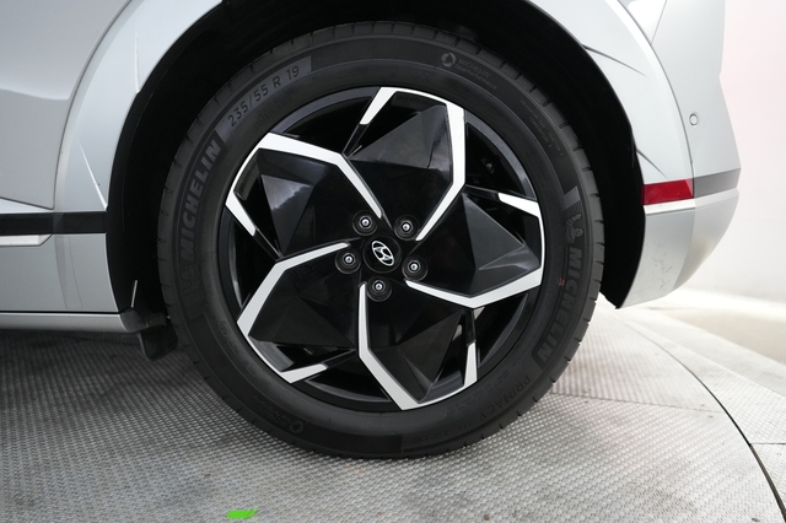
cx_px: 393
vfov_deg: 53.1
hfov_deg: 73.8
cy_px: 262
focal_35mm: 24
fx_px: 524
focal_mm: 24
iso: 5000
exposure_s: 1/160
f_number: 2.8
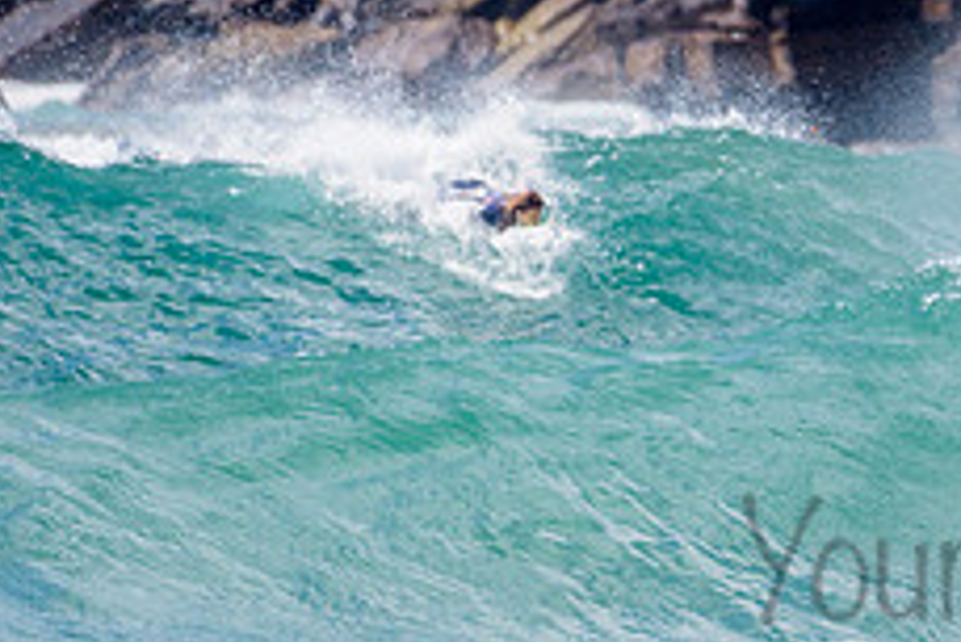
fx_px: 41428
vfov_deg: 0.9
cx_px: 1438
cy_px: 340
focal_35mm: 1551
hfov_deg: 1.3
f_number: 5.6
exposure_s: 1/2000
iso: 125
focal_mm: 500
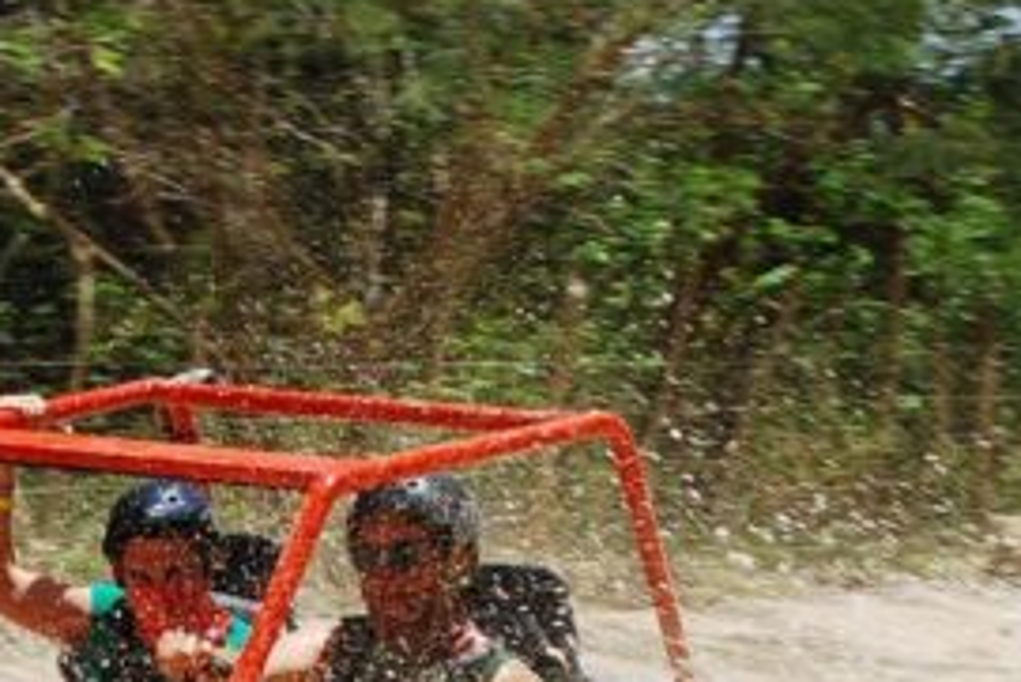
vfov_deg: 11.3
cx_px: 90
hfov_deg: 16.9
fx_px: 3377
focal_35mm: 119
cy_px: 840
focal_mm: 28
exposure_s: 1/200
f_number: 8
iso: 100
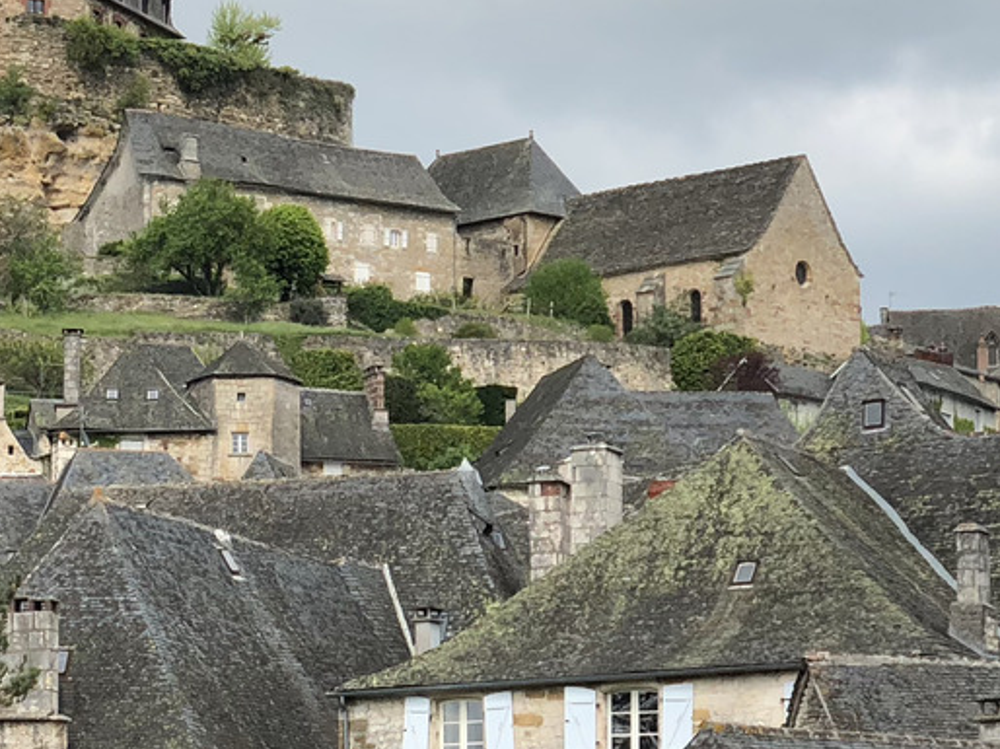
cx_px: -171
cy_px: 695
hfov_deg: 12.0
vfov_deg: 9.1
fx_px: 4678
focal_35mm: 162
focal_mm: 6
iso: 16
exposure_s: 1/750
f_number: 2.4
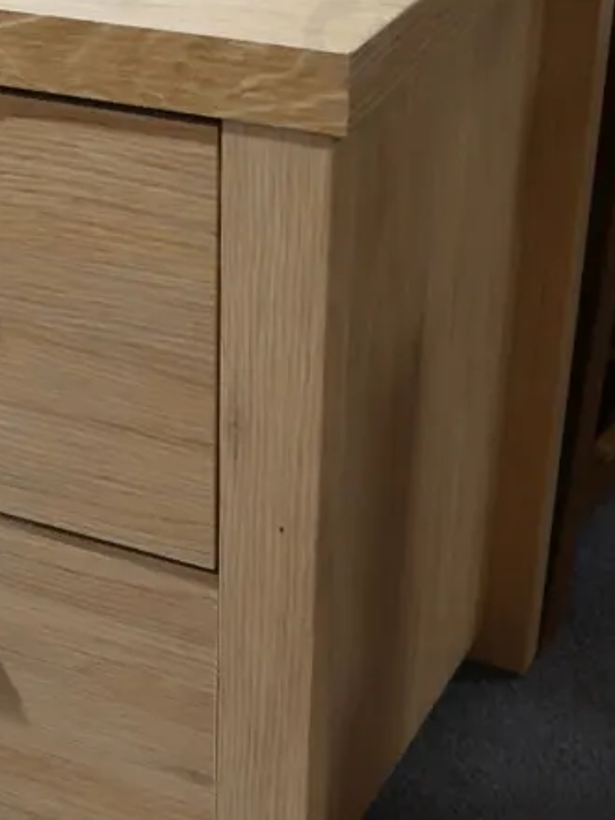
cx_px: -12
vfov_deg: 24.6
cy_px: 515
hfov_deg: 18.2
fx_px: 1870
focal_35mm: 79
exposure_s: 1/60
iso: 640
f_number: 4
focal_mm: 17
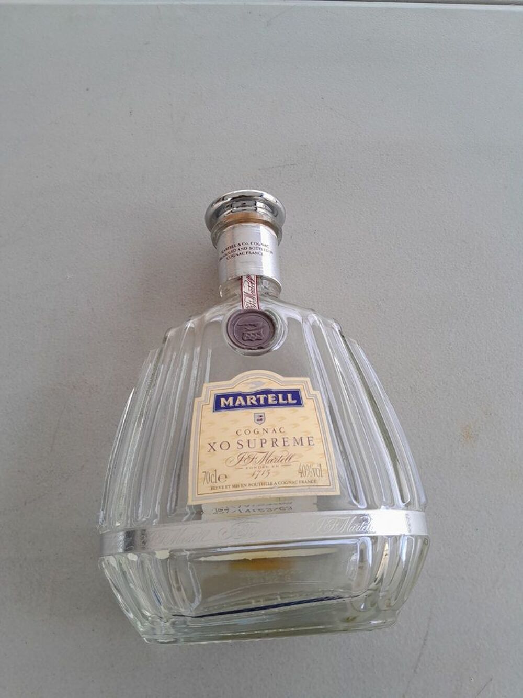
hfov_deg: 53.1
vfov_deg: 67.3
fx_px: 524
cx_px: 262
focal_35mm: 26
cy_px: 349
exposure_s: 1/105
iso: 40
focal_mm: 3.98
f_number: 1.8
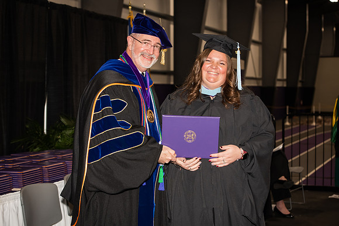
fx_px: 659
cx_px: 170
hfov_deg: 28.8
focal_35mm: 70
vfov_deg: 19.5
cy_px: 113
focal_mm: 70
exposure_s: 1/200
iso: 1000
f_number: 5.6
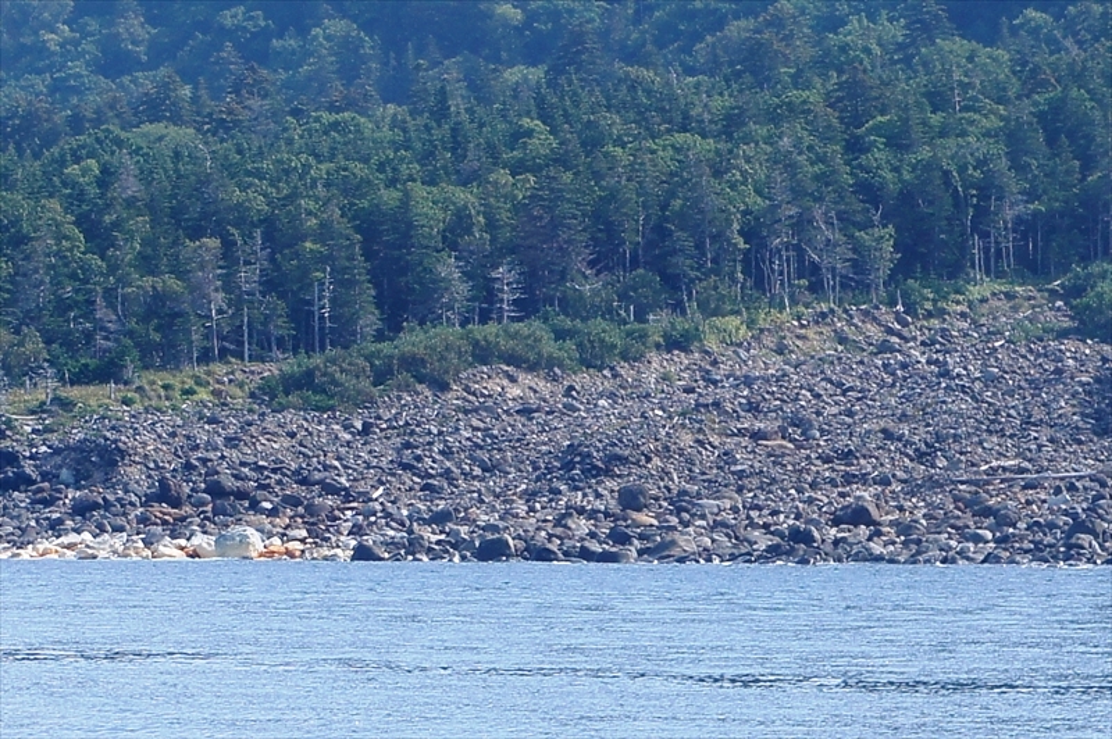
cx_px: 556
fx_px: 9166
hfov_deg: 6.9
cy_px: 370
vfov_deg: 4.6
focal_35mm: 297
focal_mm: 55
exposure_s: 1/320
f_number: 8
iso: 200
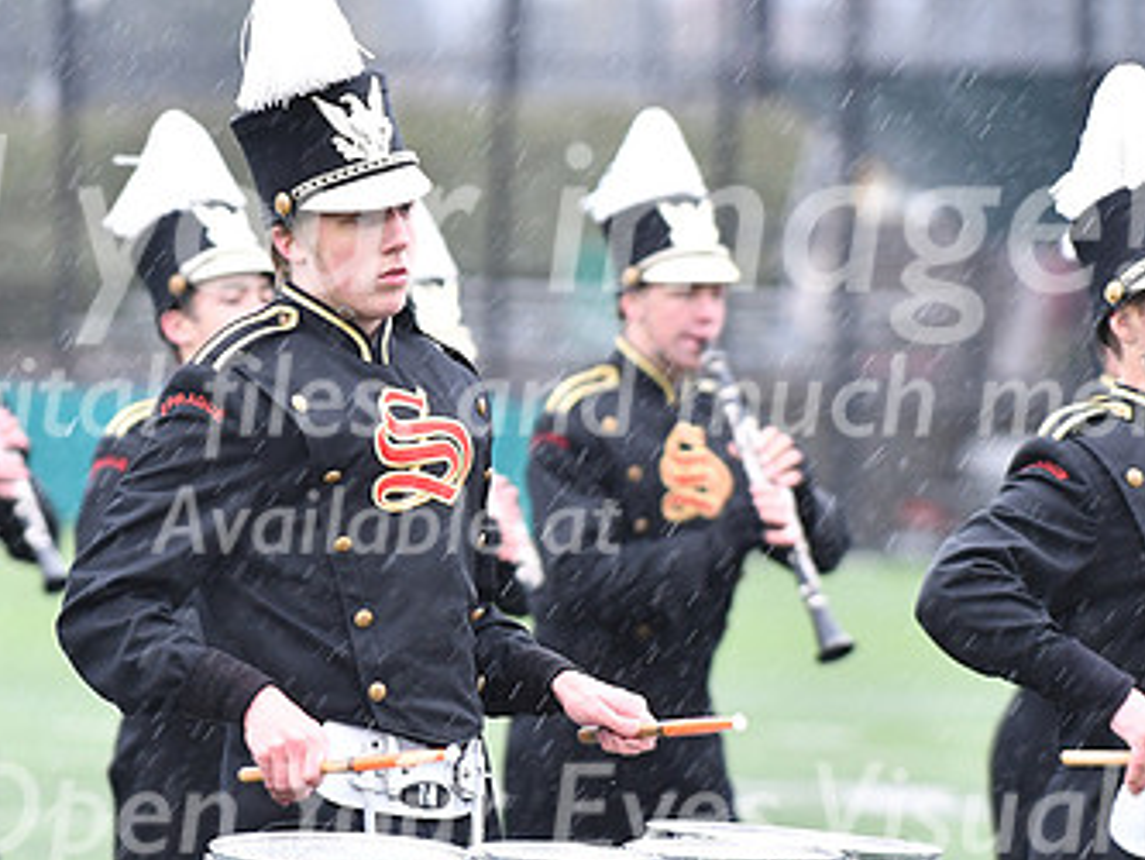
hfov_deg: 3.9
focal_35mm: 502
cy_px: 580
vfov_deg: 3.0
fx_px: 16611
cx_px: 389
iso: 1000
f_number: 4
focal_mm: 200
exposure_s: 1/400
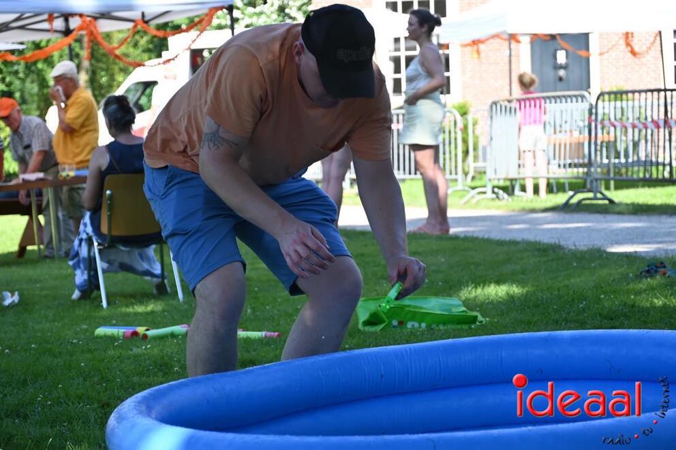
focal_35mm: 121
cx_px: 338
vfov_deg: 11.3
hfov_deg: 16.9
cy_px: 225
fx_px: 2272
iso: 200
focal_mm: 81
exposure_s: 1/250
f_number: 5.6
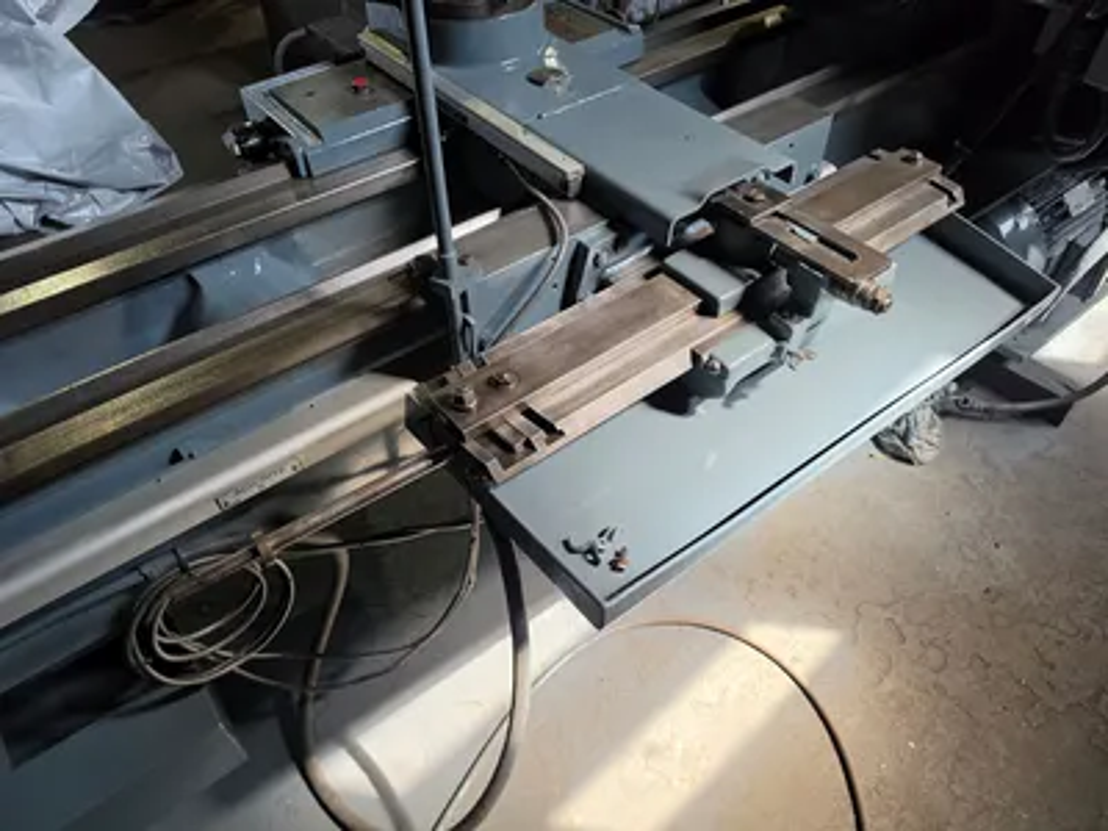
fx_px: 736
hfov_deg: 73.9
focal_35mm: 23
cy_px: 416
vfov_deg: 58.9
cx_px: 554
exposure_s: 1/180
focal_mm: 6.5
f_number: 1.4
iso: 125
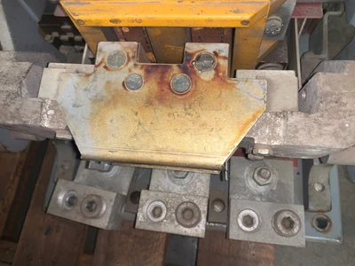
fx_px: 267
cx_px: 178
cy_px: 133
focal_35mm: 26
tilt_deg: -67.9
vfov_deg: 53.1
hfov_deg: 67.3
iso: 25
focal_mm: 4.25
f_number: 1.8
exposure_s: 1/8
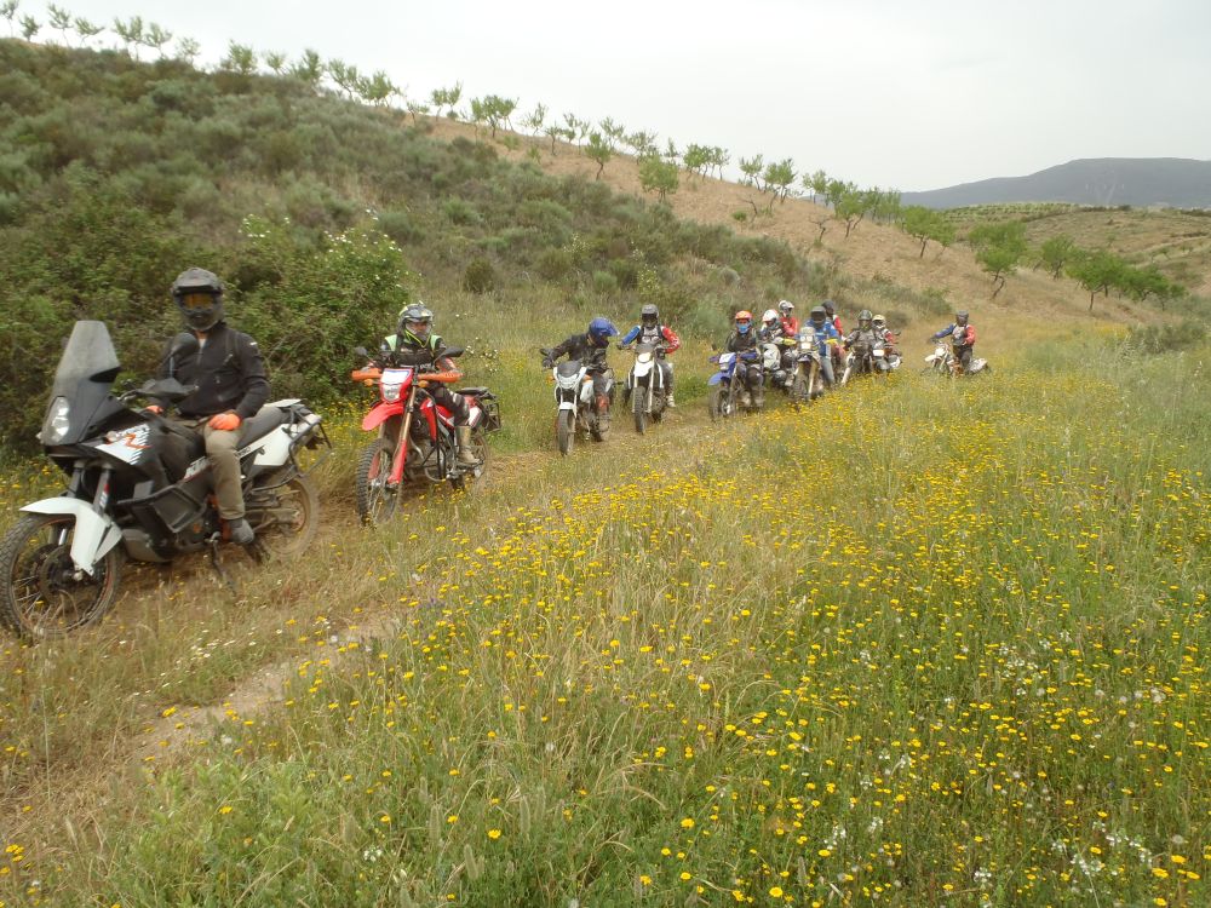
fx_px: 980
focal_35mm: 28
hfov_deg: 63.4
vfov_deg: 49.7
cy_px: 454
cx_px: 606
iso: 80
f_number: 3.9
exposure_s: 1/100
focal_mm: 5
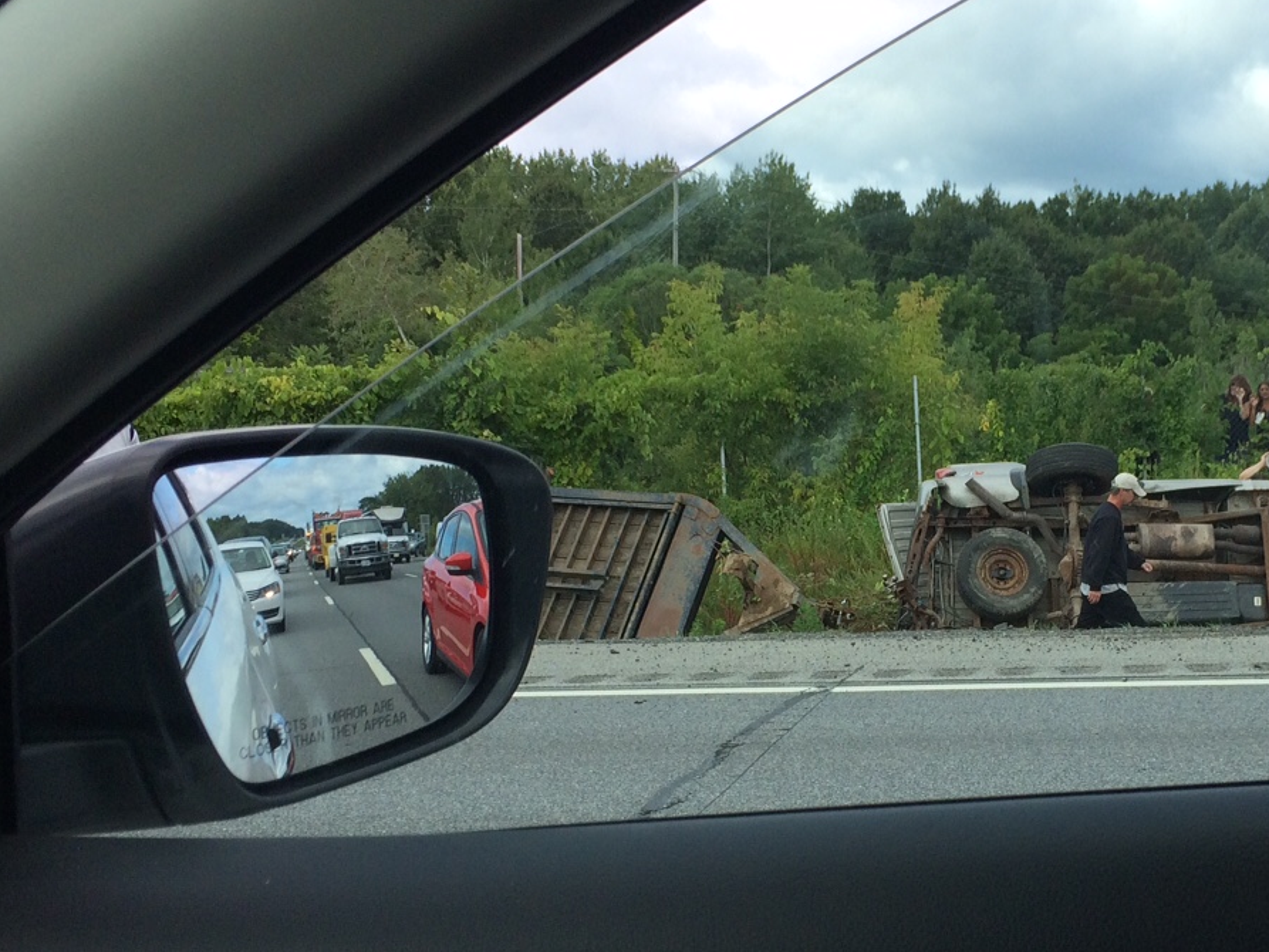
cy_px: 560
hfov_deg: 35.6
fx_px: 1943
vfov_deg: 27.5
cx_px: 907
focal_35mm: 53
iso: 32
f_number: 2.2
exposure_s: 1/1208
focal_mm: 4.2
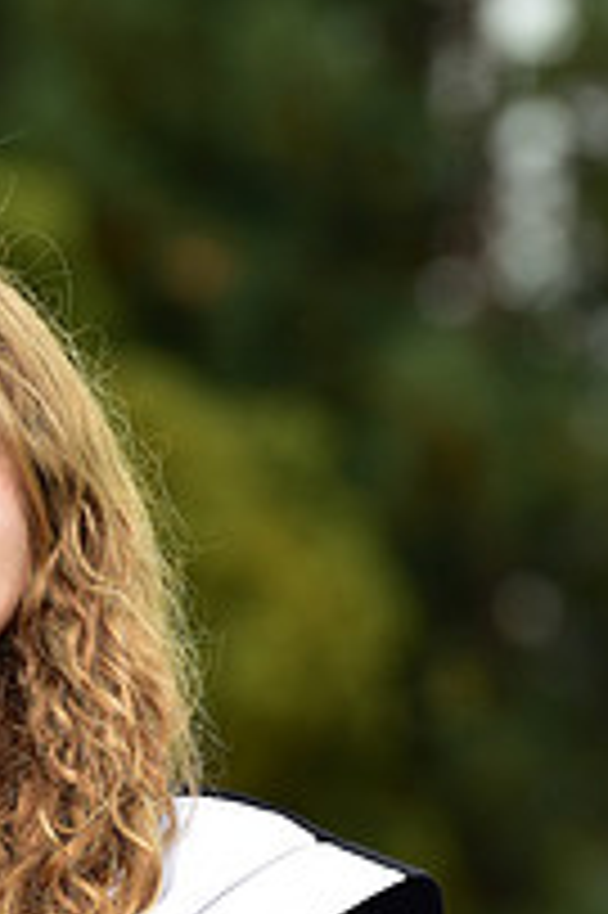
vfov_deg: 4.1
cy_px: 1040
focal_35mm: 500
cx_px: -119
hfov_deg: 2.7
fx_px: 12687
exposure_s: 1/200
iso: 500
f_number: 5
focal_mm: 175
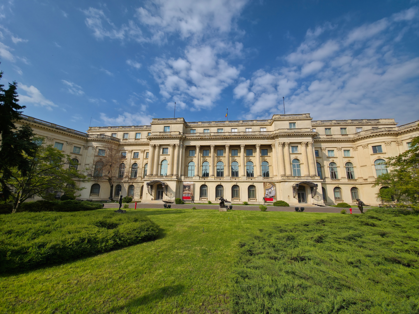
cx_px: 210
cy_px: 157
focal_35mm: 13
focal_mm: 2.2
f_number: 1.9
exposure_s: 1/1645
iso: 20
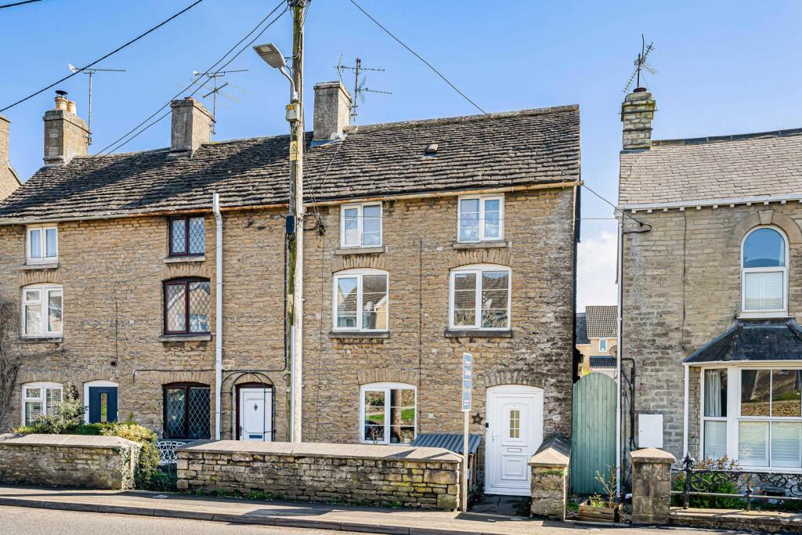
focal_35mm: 29
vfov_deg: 45.0
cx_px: 401
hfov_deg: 63.7
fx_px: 646
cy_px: 268
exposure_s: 1/200
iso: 400
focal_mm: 29
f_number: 11
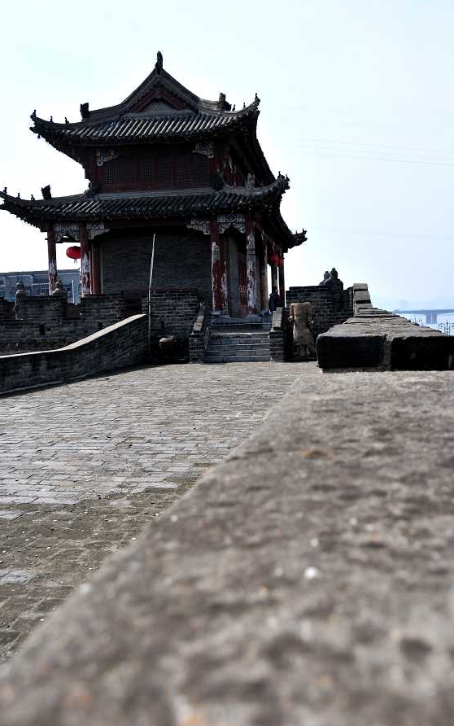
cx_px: 233
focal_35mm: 34
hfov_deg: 37.3
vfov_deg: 56.7
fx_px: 673
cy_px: 360
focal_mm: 22
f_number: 4.8
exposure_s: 1/1500
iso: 200
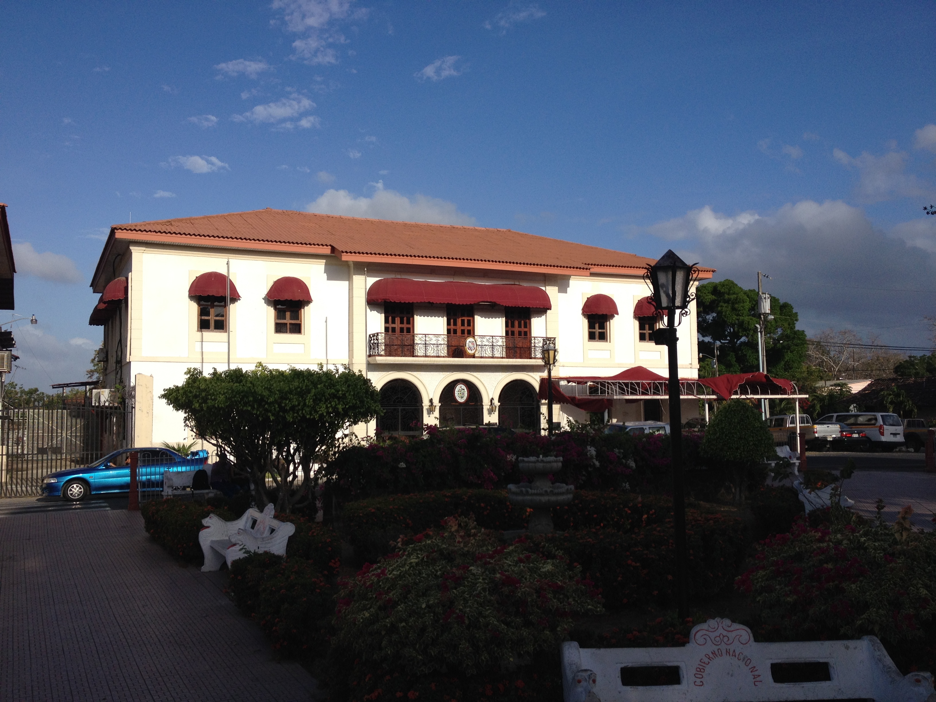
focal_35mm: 35
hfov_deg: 52.6
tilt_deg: +0.3
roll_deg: +1.2
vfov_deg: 40.7
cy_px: 351
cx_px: 468
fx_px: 946
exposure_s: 1/2762
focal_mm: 4.28
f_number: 2.4
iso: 50
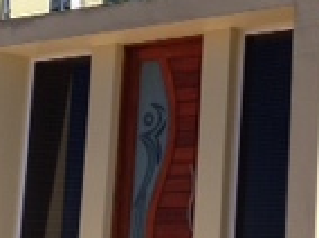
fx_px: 1454
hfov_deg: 12.3
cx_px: 350
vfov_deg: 9.4
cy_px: 67
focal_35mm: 158
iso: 50
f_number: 2.4
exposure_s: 1/1548
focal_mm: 4.28
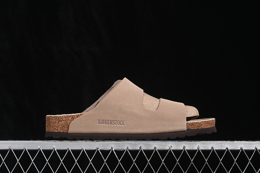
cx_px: 130
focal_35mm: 75
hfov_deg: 27.0
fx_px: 542
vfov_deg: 18.2
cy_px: 86
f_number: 8
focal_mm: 50
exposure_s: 1/80
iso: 160
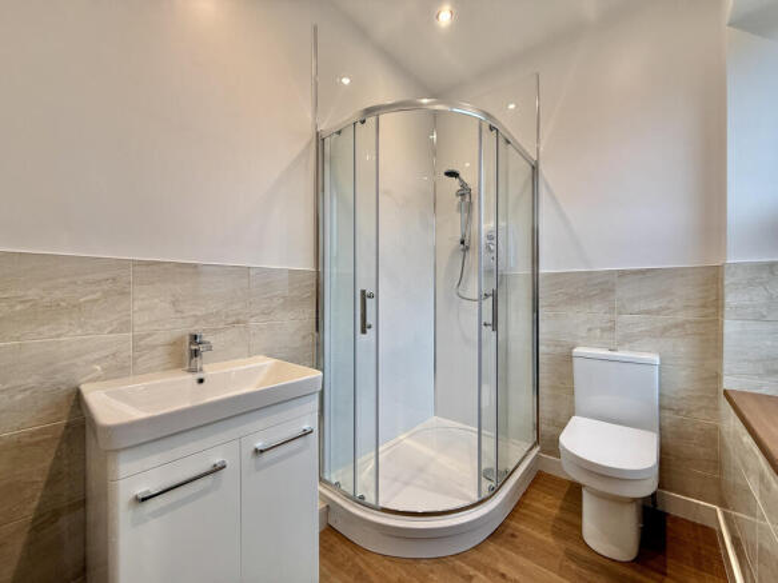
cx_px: 389
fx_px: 315
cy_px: 292
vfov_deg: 85.7
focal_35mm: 14
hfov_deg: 102.1
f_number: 2.2
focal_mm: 2.22
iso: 125
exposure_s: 1/99
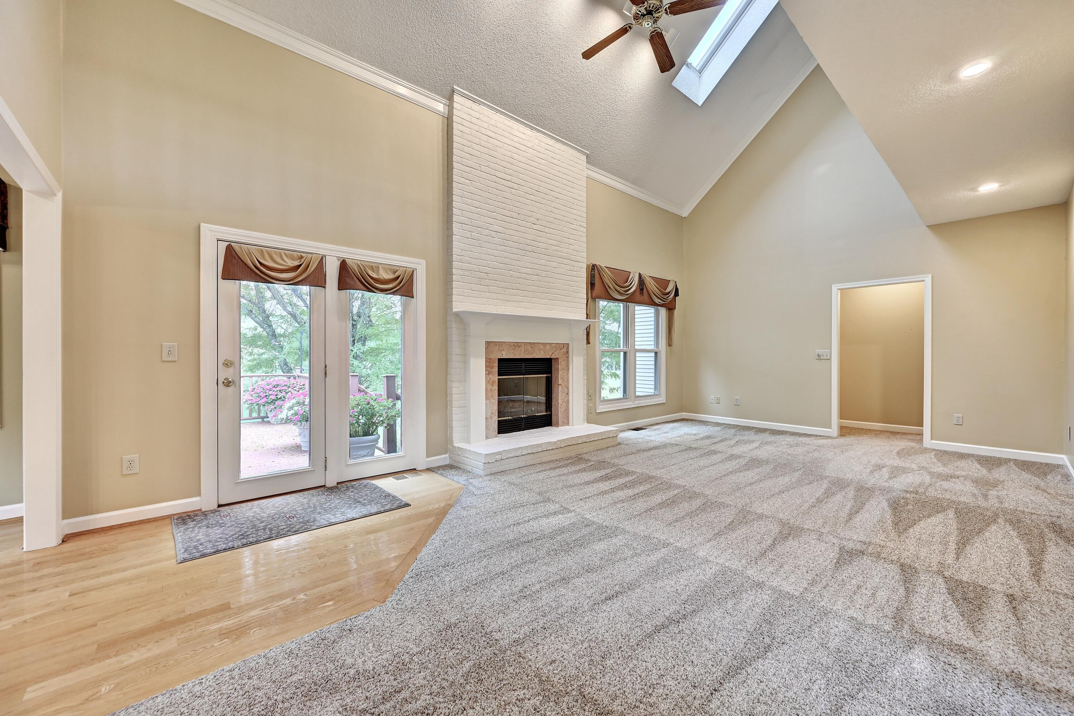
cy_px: 358
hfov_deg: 104.3
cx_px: 537
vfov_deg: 81.2
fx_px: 418
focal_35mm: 14
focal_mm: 14
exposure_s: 1/4
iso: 400
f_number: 8
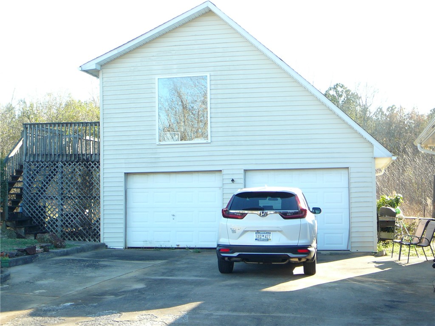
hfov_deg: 36.8
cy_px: 163
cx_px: 218
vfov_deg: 28.0
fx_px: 653
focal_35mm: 52
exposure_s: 1/80
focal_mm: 7.8
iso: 80
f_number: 3.4
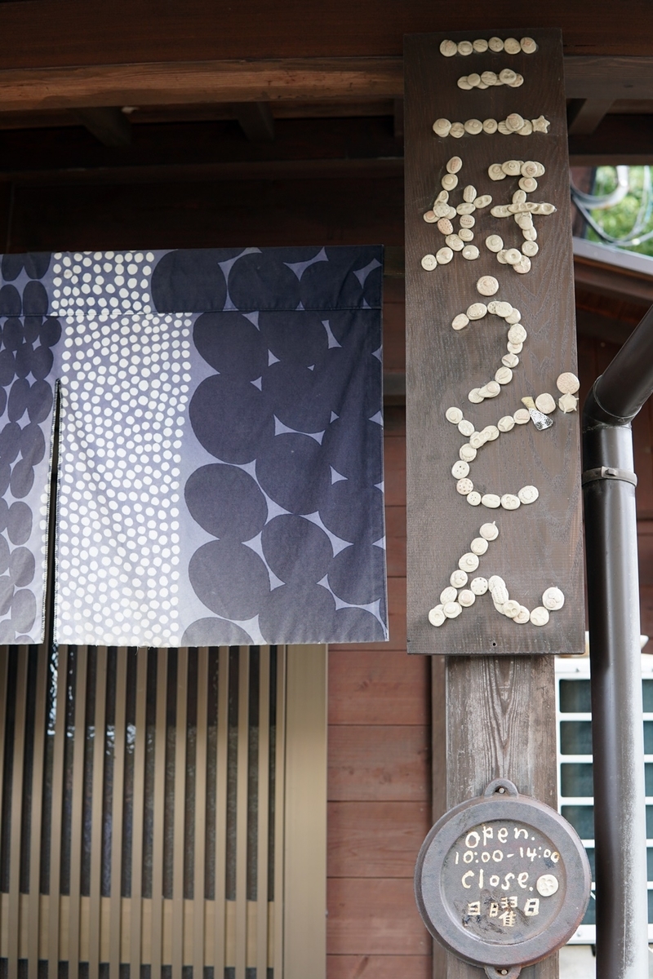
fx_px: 1224
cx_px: 326
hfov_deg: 29.9
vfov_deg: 43.6
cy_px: 490
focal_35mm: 45
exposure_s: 1/160
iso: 320
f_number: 4
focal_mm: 30
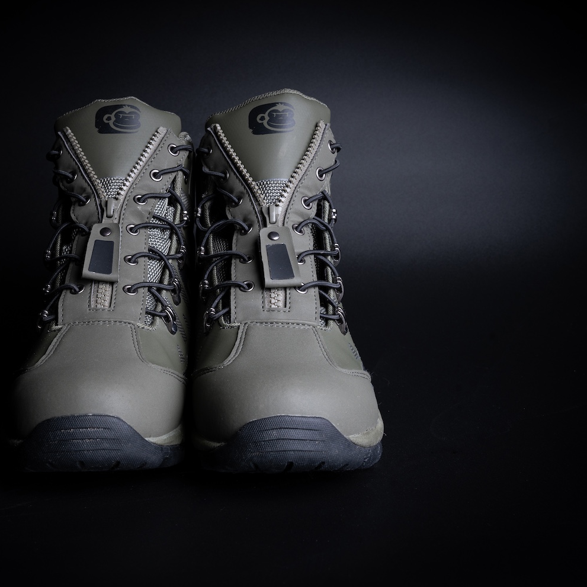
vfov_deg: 37.6
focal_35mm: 45
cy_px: 292
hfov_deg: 37.0
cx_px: 182
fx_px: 863
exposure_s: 1/8
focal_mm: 35
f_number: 11
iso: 250
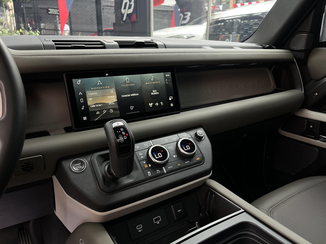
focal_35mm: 26
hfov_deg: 67.3
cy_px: 122
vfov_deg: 53.1
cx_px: 163
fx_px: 245
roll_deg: -1.2
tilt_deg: -16.9
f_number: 1.6
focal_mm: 5.1
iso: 125
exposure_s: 1/100
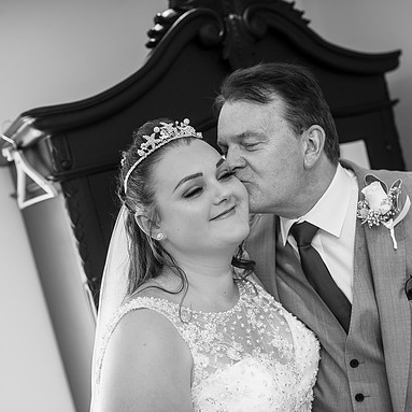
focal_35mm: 45
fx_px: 606
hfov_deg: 37.5
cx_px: 228
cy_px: 205
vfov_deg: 37.6
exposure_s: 1/125
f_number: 2.5
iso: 250
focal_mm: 35
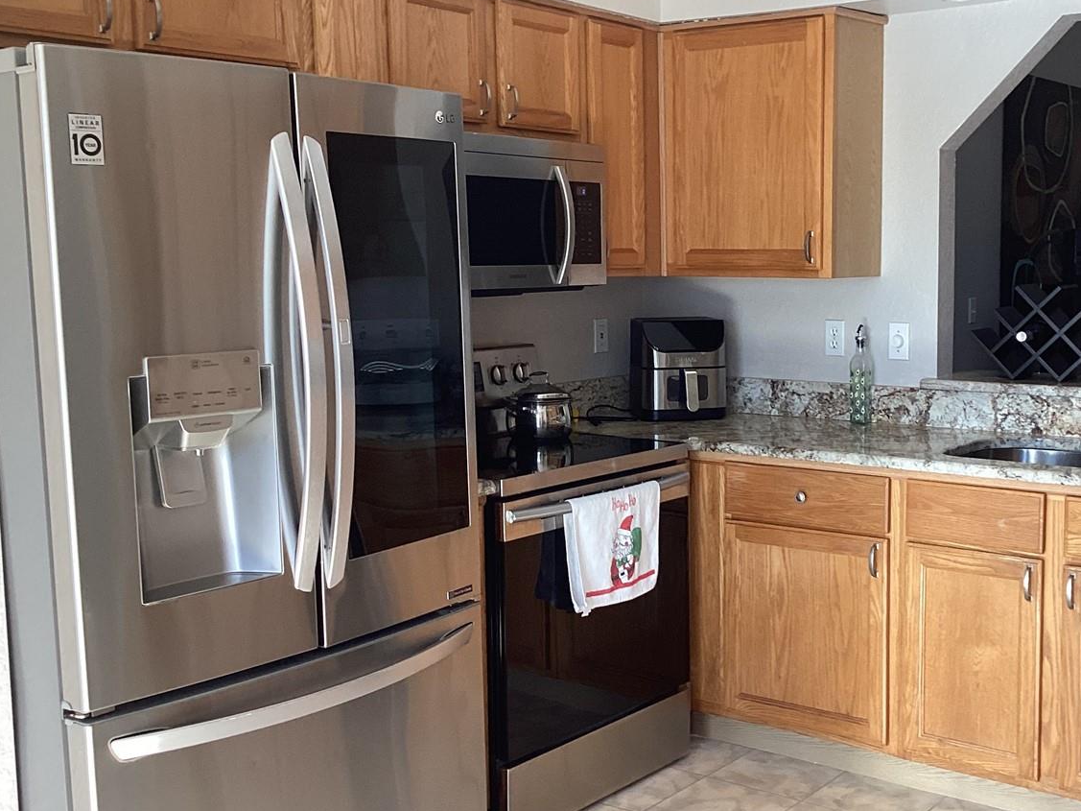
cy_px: 407
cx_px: 702
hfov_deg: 42.5
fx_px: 1374
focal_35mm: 44
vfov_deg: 32.9
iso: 80
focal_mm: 3.3
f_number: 2.4
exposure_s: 1/60
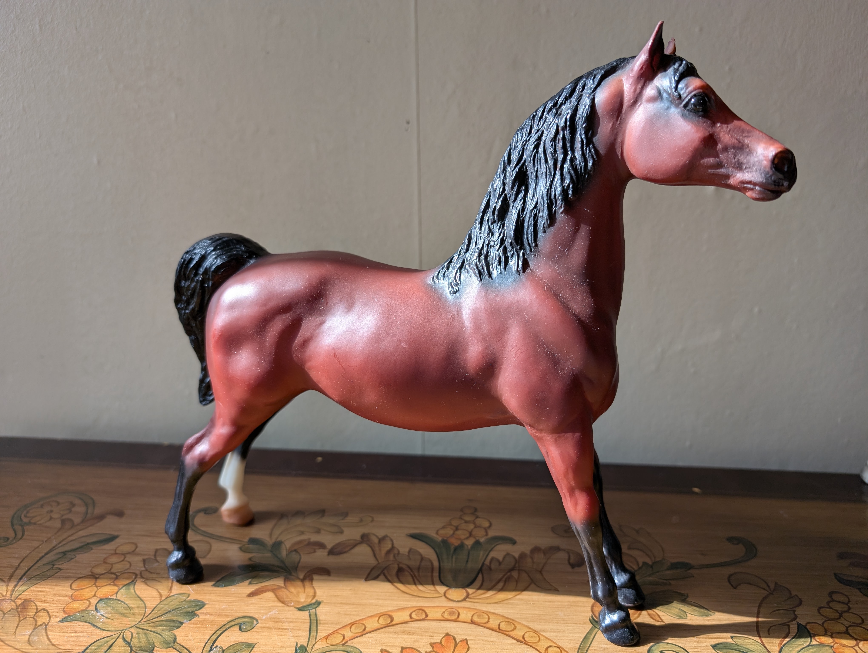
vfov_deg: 56.9
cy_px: 326
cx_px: 434
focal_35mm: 24
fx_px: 603
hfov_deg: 71.5
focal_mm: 6.9
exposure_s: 1/143
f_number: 1.68
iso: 27
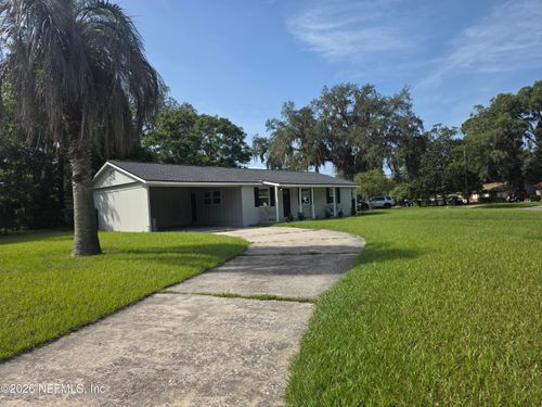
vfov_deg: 58.9
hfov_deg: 73.9
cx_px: 271
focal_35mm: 23
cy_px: 204
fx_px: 360
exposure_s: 1/5958
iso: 80
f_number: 1.7
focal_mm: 6.3
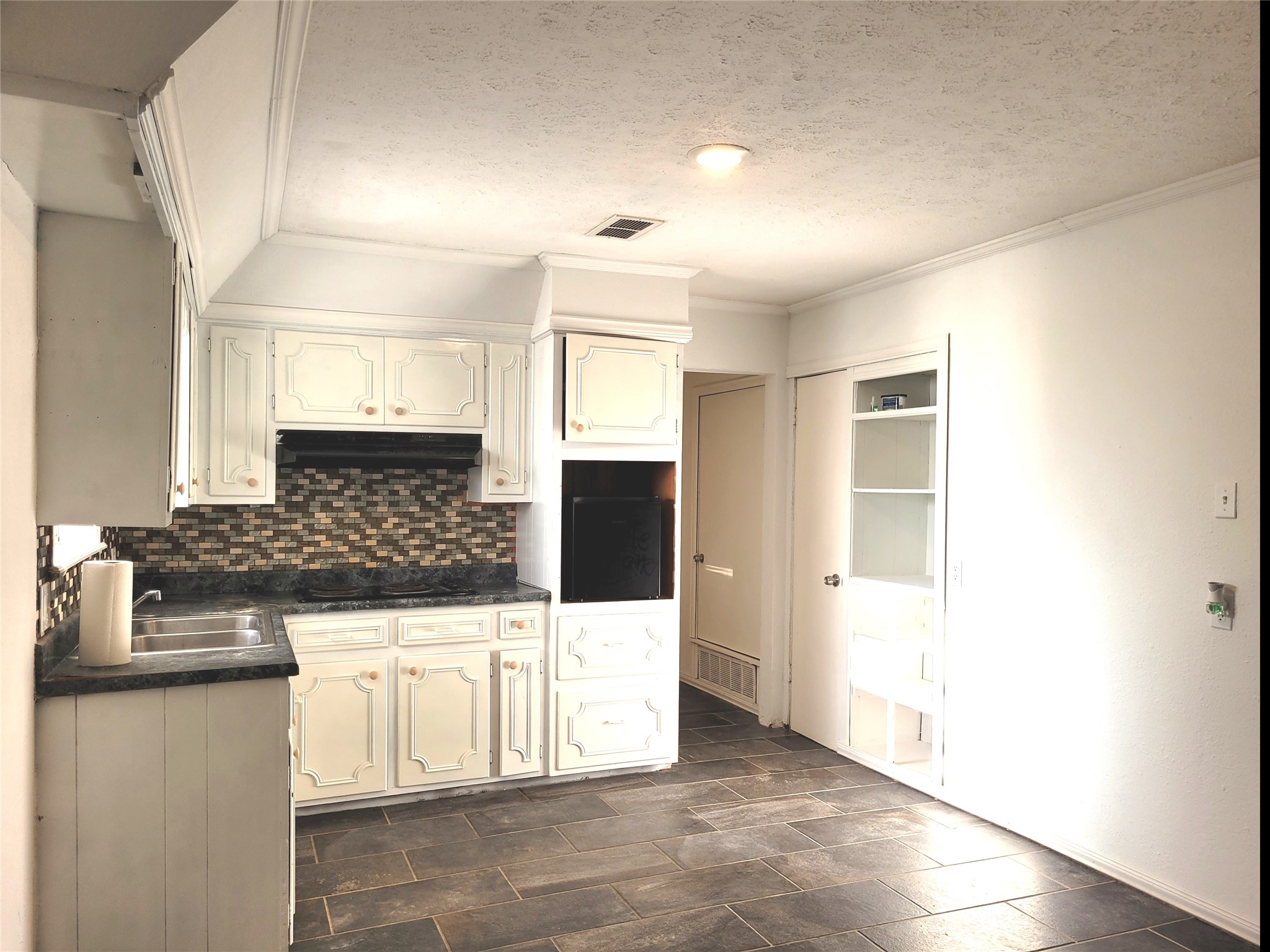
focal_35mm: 26
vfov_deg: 53.1
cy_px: 476
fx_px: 954
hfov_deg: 67.3
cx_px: 635
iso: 80
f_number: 1.8
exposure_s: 1/120
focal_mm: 5.4
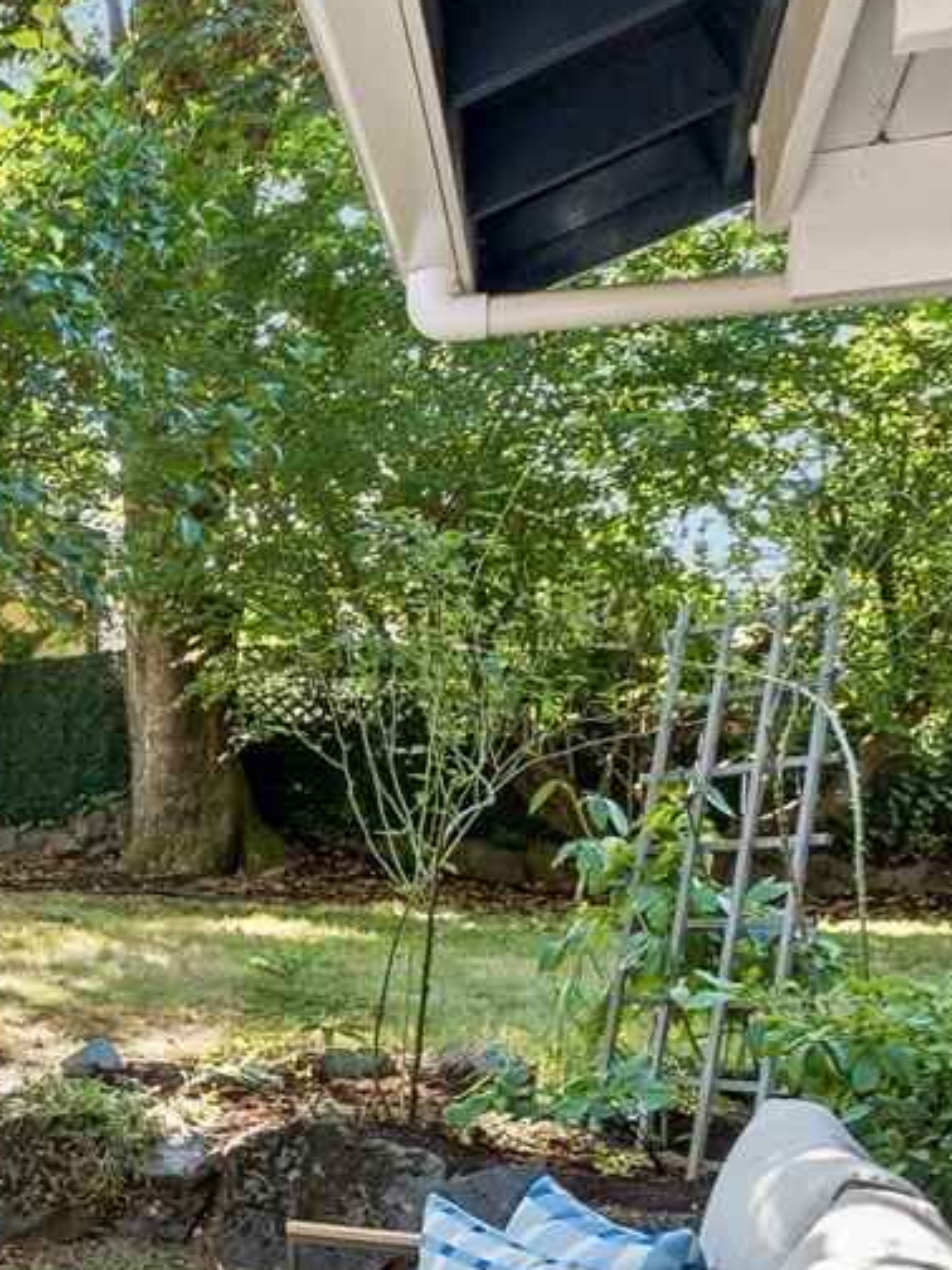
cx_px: -601
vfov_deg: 34.2
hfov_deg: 20.8
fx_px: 2046
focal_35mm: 56
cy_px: 828
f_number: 9
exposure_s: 1/25
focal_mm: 11.5
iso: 250
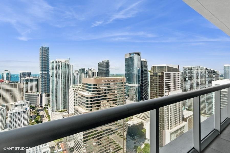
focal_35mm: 17
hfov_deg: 93.3
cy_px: 76
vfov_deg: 70.5
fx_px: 109
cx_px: 115
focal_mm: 17
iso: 200
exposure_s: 1/400
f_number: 8
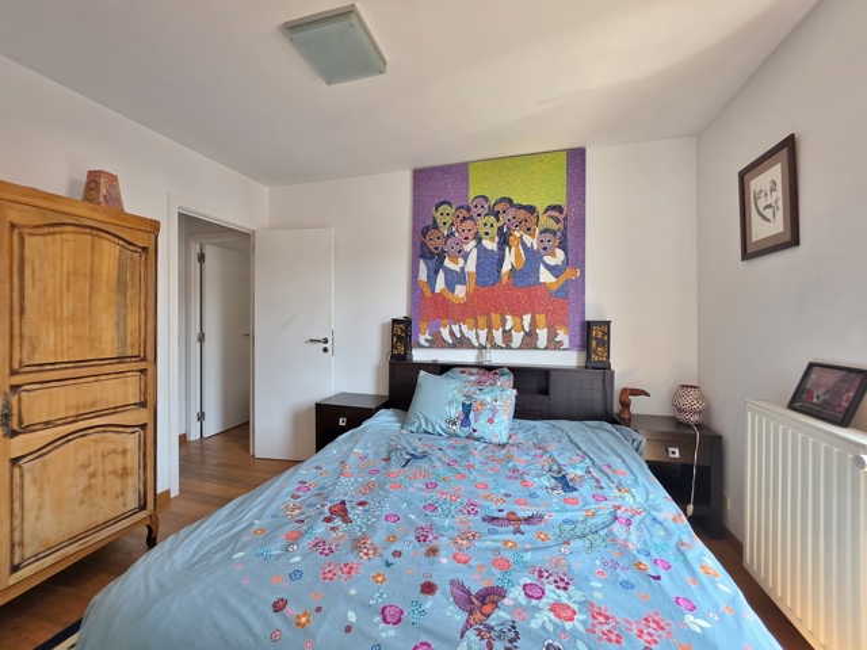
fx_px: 326
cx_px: 434
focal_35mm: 13
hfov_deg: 106.2
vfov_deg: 89.9
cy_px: 325
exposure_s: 1/120
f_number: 1.9
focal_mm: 2.2
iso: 125
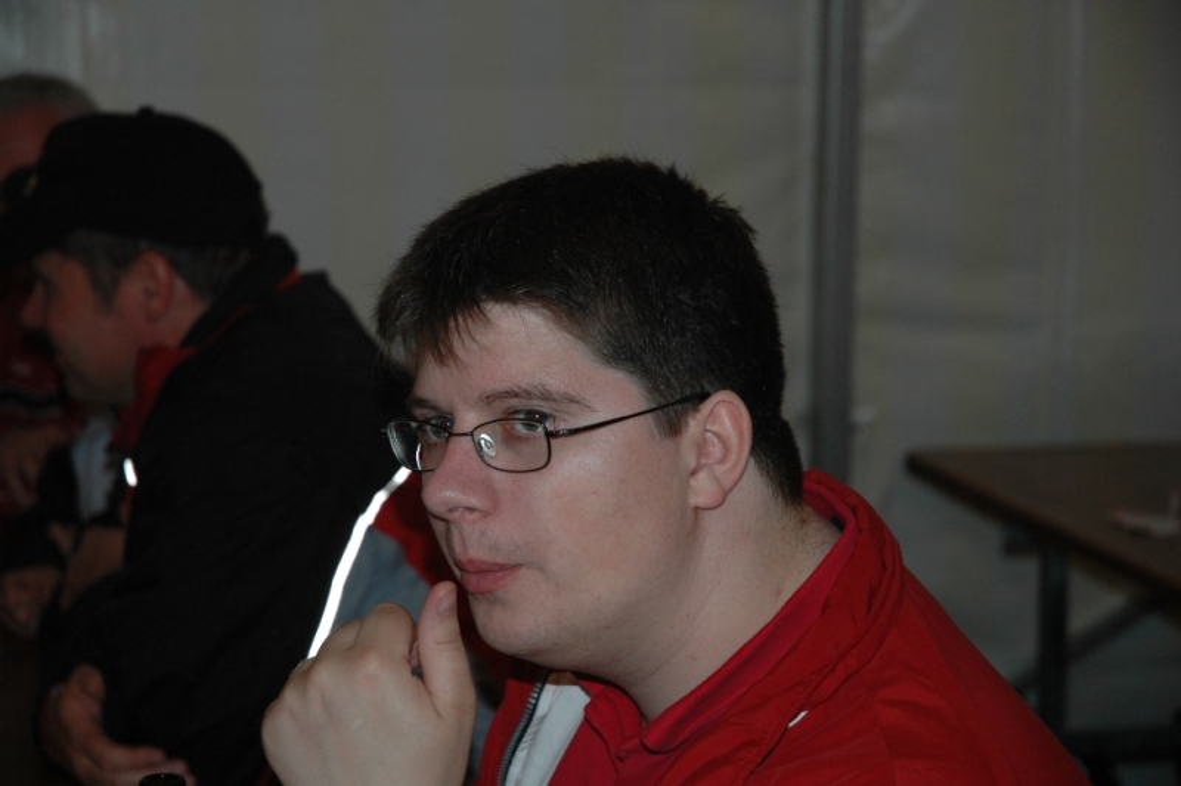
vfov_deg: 13.0
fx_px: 3442
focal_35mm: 105
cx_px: 590
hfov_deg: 19.5
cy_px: 393
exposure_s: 1/60
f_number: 4.5
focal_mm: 70
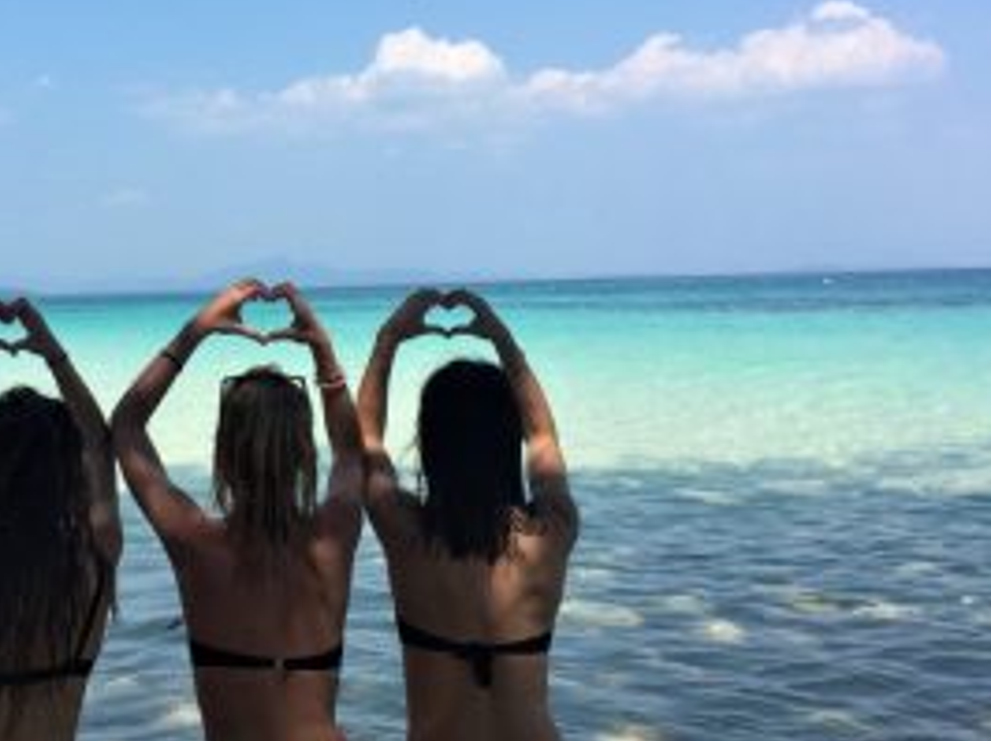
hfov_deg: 38.4
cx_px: 212
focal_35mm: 48
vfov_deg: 29.6
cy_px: 168
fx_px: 1373
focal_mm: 4.15
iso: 32
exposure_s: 1/2198
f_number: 2.2
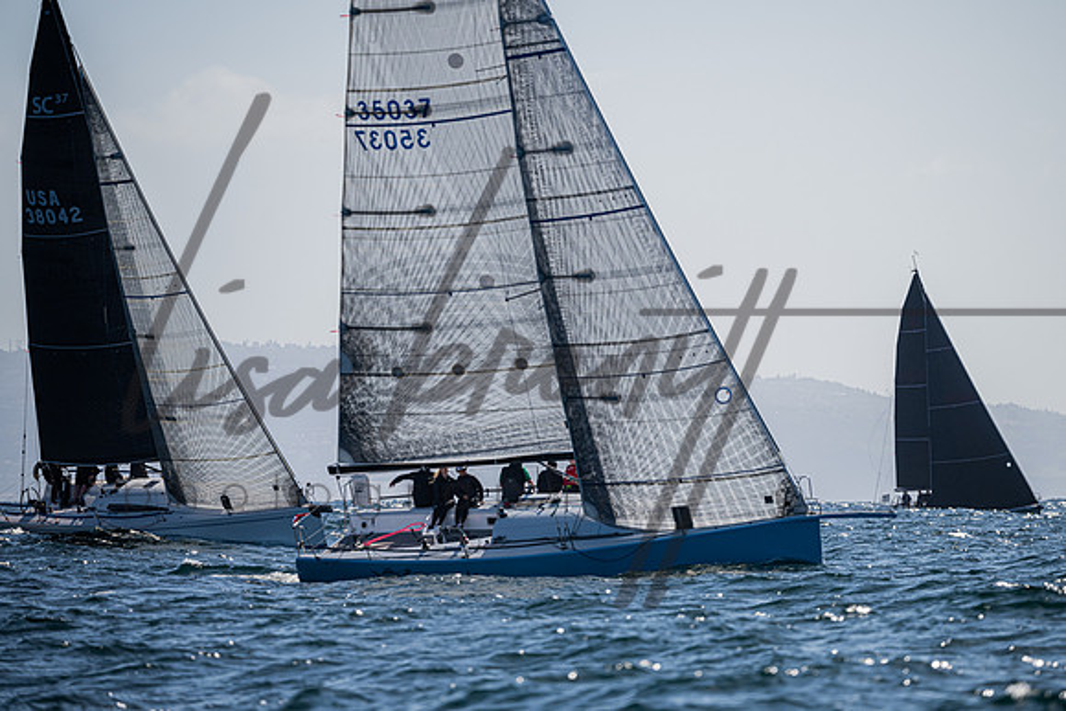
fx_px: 9094
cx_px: 601
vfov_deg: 4.5
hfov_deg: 6.7
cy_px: 351
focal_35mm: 307
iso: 400
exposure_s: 1/5000
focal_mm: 260
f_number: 5
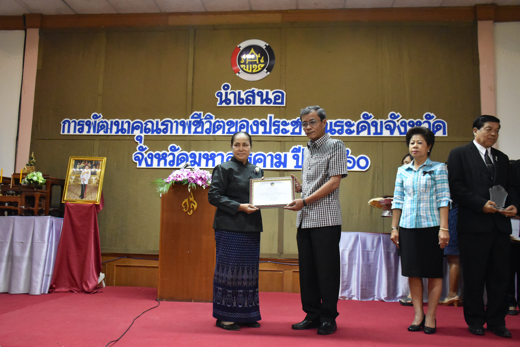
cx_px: 260
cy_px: 174
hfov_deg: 57.2
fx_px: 477
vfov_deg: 40.0
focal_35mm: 33
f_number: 3.5
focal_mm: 22
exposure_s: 1/60
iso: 4500
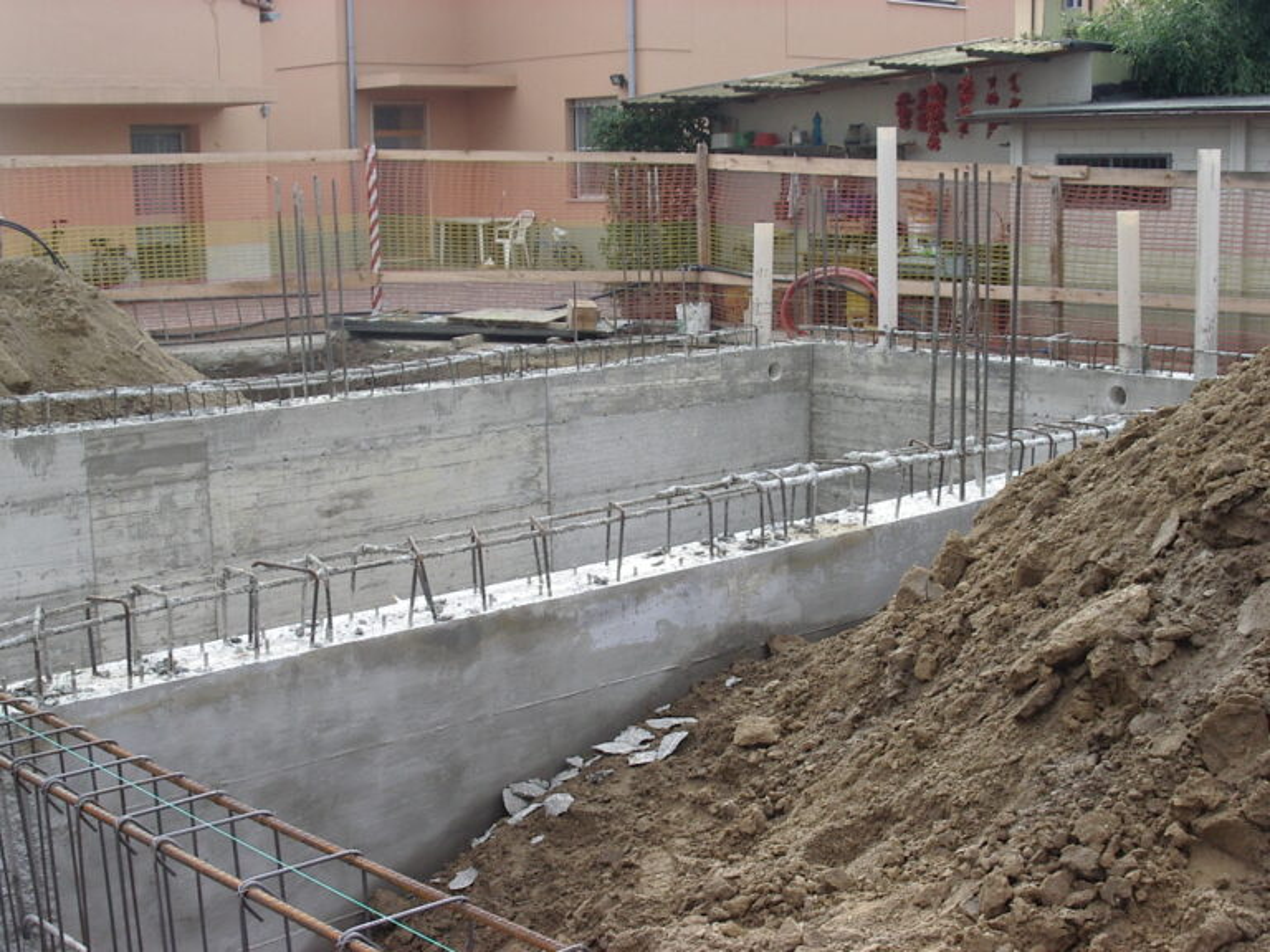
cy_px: 476
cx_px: 635
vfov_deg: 28.0
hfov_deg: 36.8
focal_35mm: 52
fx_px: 1908
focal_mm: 7.8
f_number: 5.5
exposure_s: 1/125
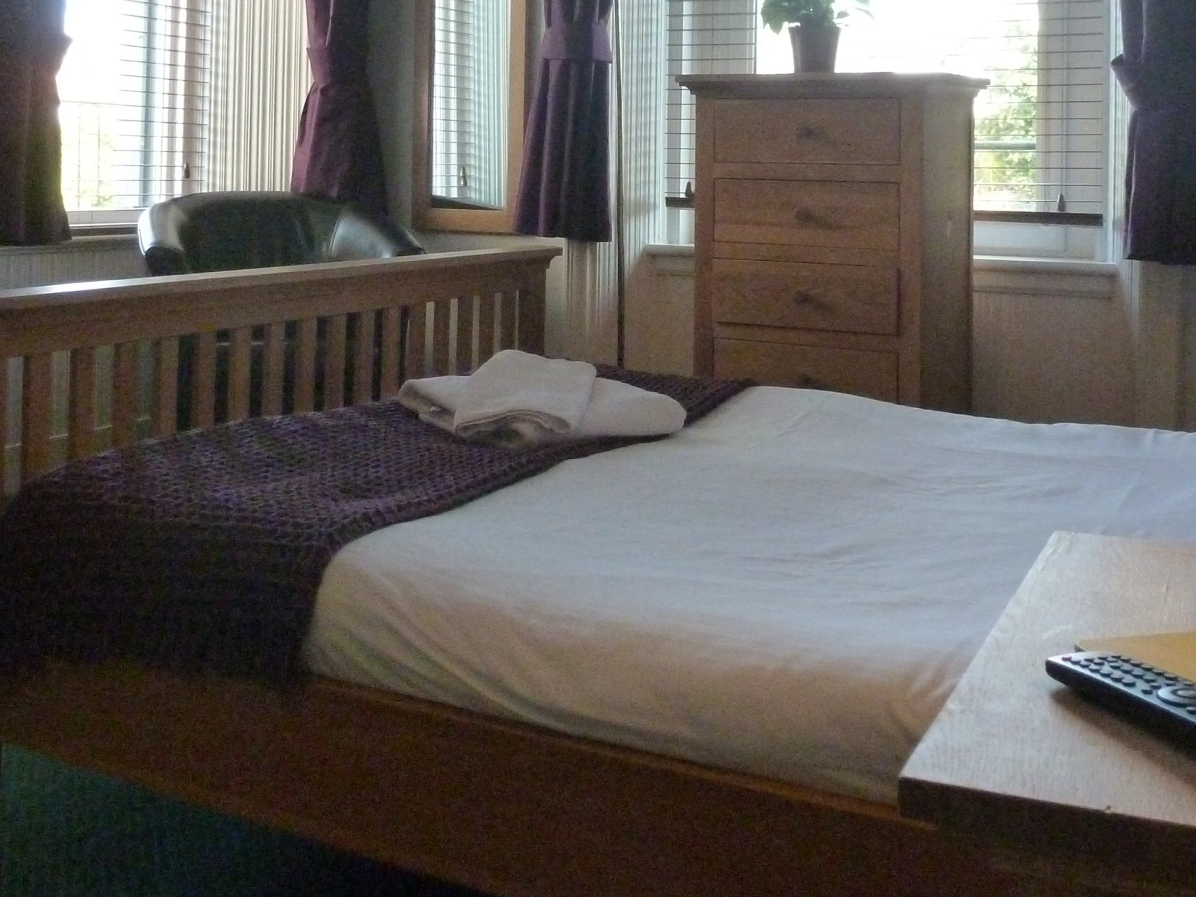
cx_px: 547
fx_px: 1451
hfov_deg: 44.7
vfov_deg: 32.9
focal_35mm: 42
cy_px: 121
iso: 800
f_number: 3.3
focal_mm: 4.3
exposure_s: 1/50
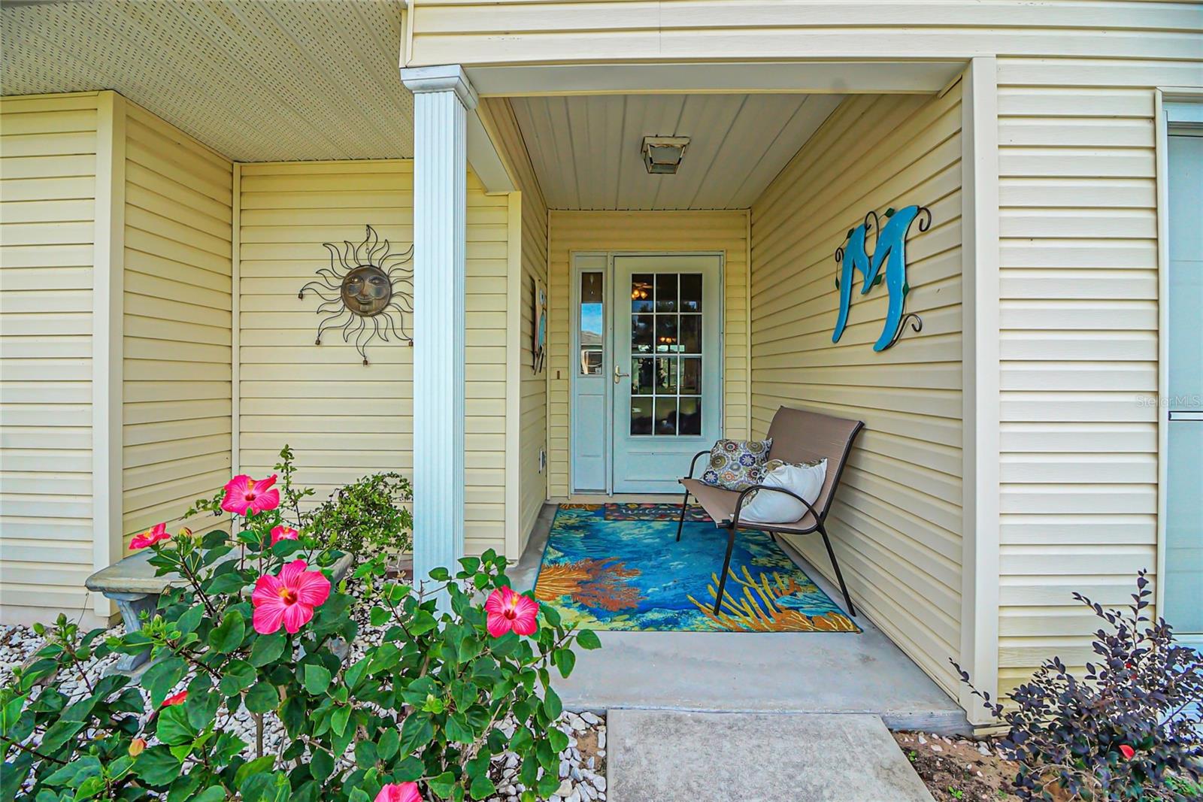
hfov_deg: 100.4
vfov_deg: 77.3
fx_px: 501
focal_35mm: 15
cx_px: 602
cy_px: 401
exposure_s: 1/250
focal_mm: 10
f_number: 9
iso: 320
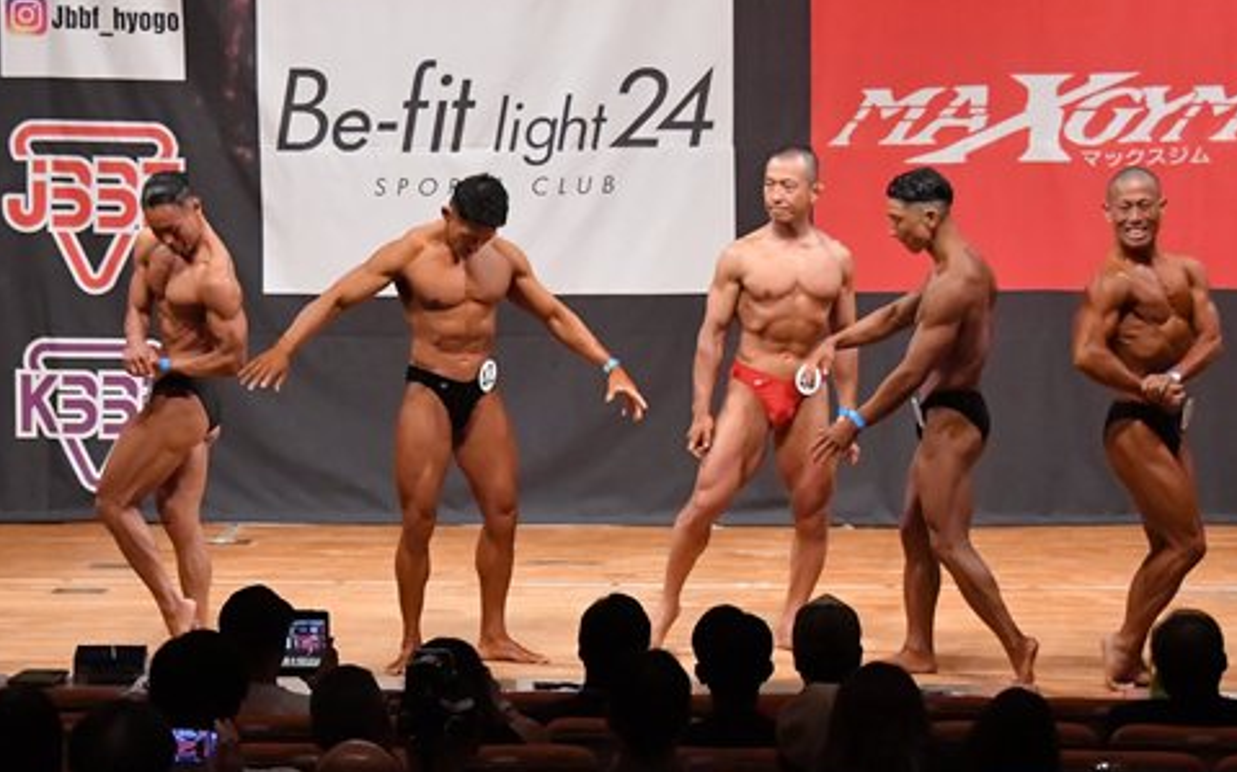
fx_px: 5999
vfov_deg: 7.4
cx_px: 453
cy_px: 431
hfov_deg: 11.8
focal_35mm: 178
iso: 9000
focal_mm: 72
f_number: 5.6
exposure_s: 1/400
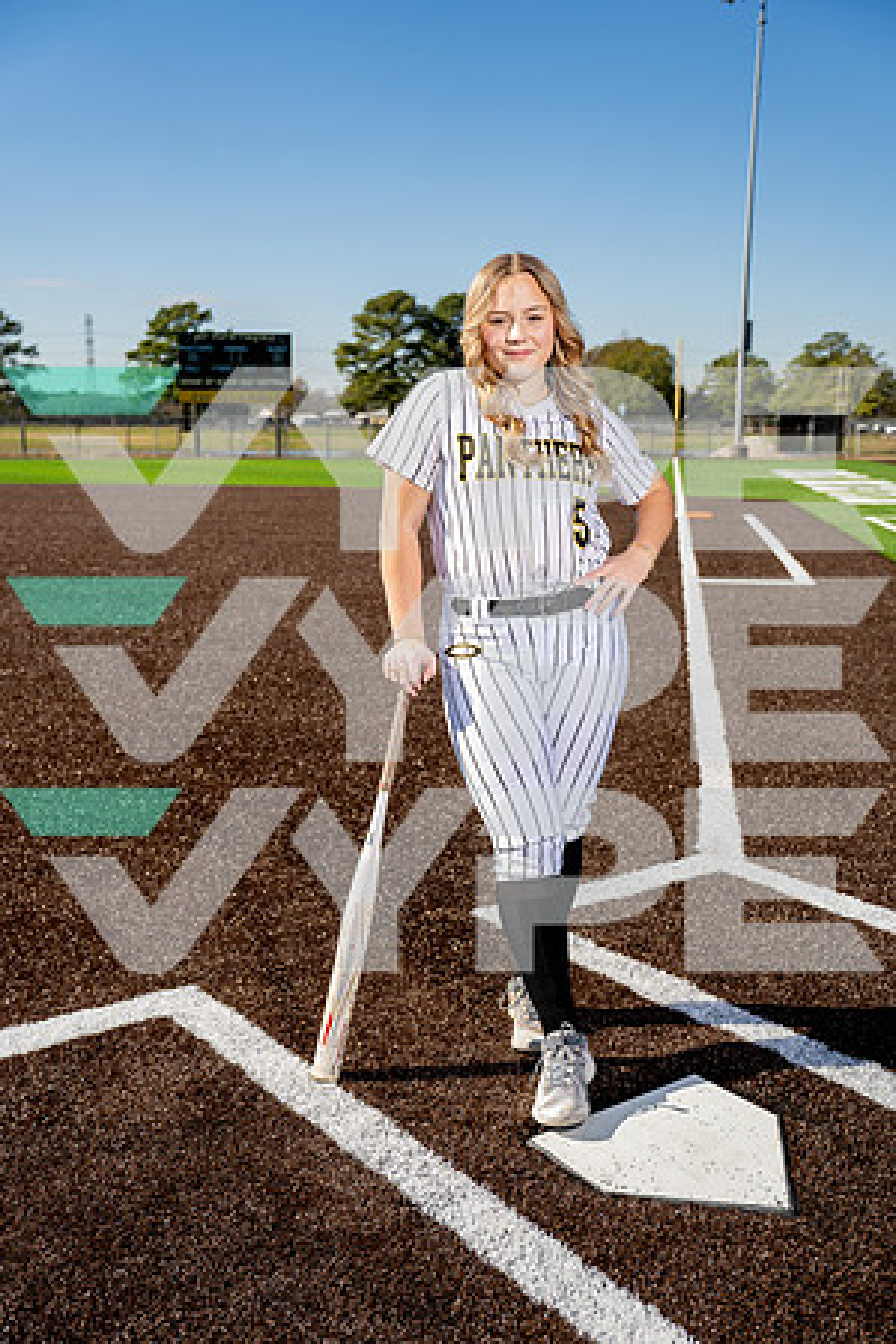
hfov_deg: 35.1
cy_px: 672
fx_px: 1419
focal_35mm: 38
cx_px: 448
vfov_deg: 50.7
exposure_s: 1/1000
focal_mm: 38
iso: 100
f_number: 4
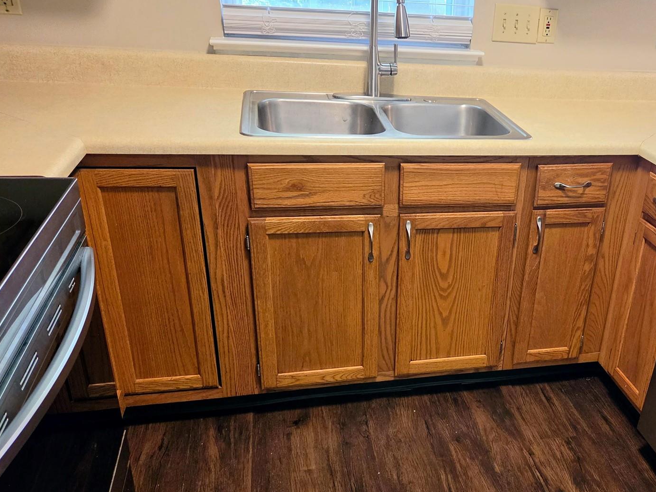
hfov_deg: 52.2
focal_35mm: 34
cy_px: 299
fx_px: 644
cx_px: 470
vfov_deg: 41.6
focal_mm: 5.4
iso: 400
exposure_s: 1/120
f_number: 1.8
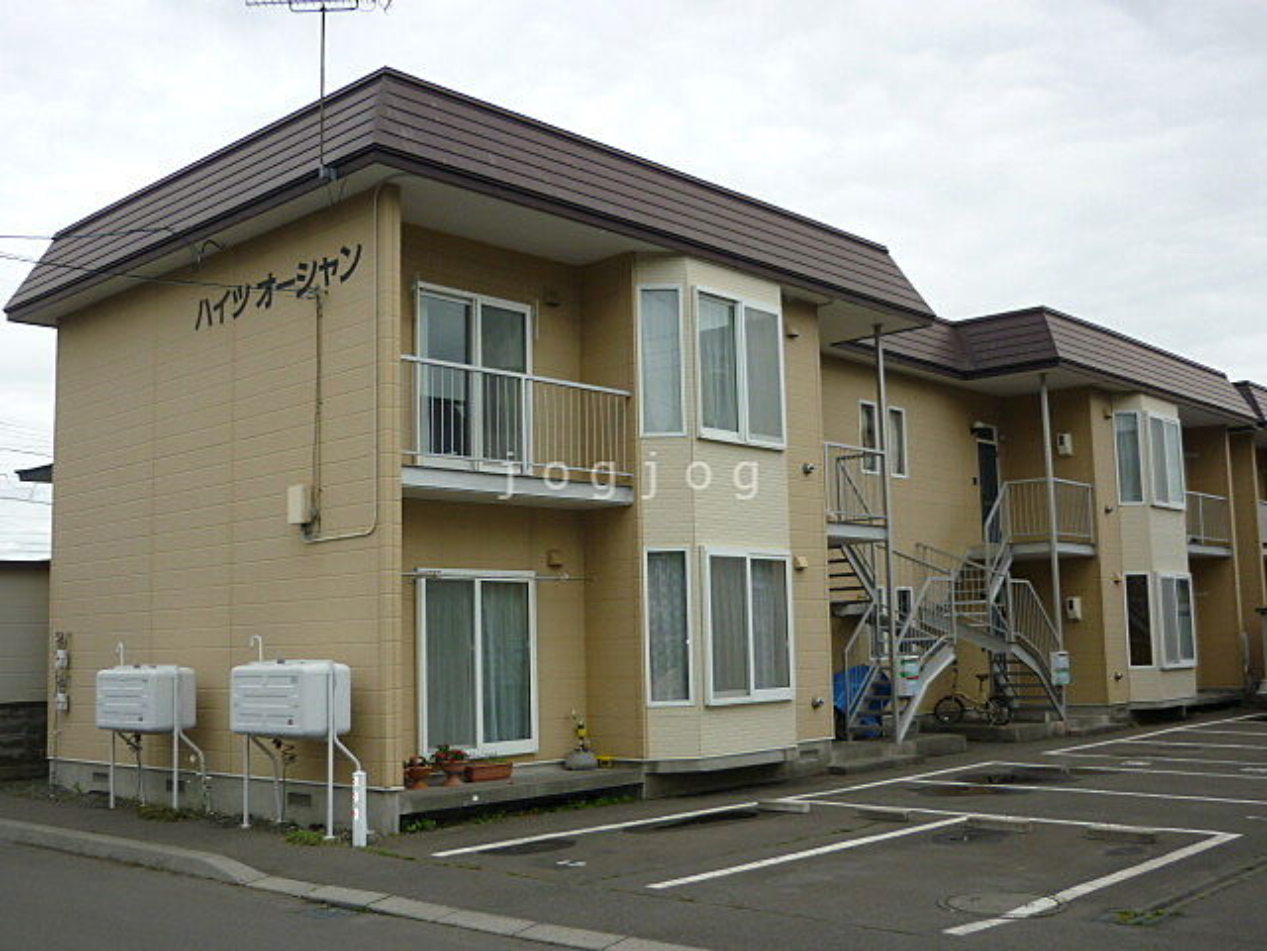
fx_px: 1318
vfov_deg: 39.7
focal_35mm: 36
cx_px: 634
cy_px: 476
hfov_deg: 51.4
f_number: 2.8
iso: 100
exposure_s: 1/800
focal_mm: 5.5
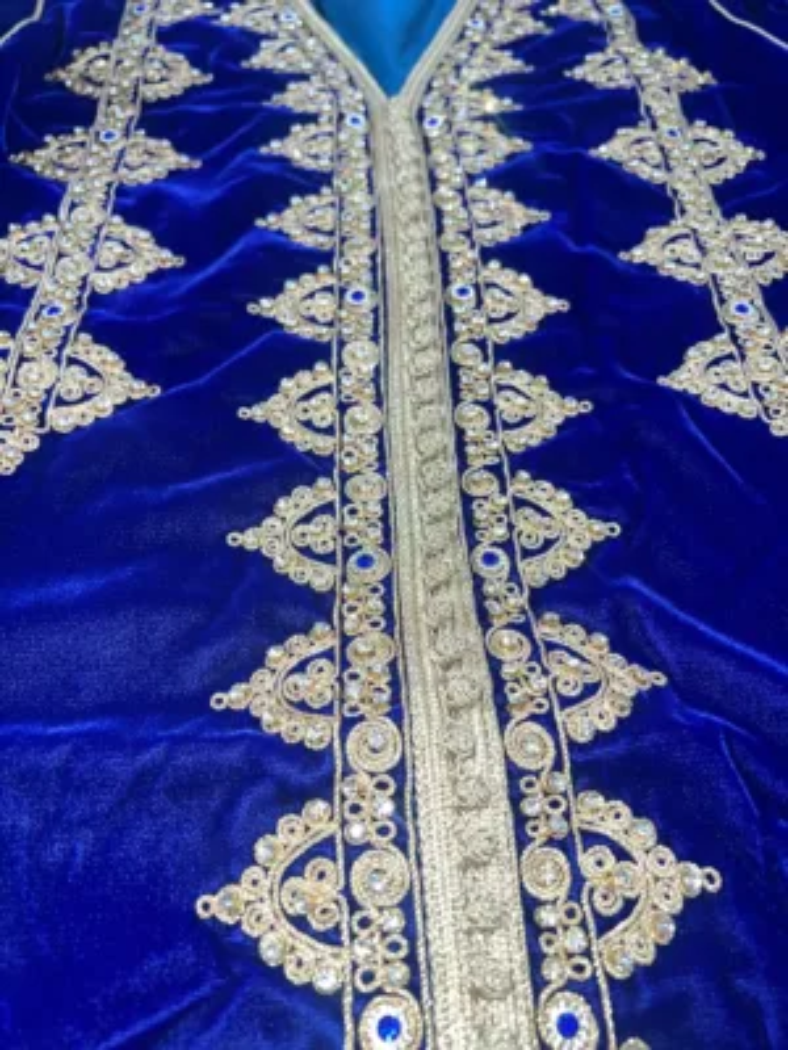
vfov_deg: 67.3
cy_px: 525
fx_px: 789
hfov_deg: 53.1
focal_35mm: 26
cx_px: 394
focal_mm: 5.7
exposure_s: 1/59
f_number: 1.5
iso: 40
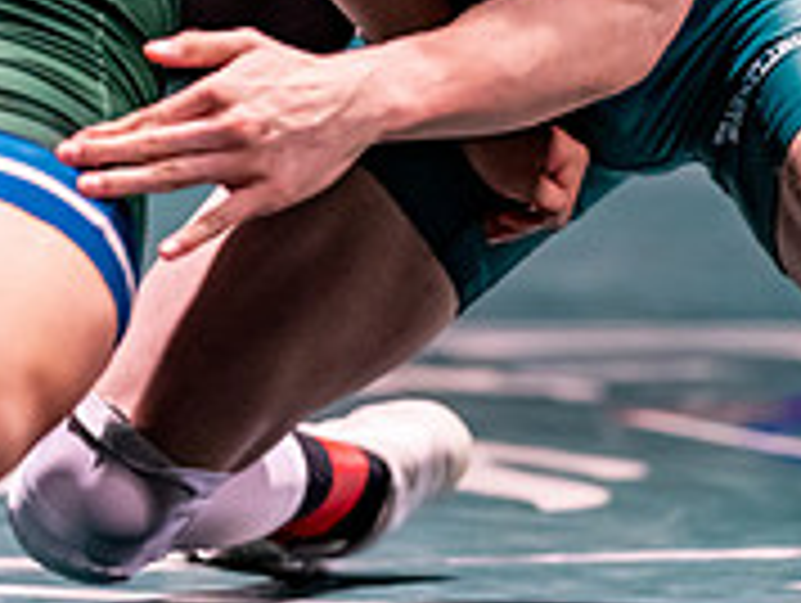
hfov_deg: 4.4
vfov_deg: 3.3
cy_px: -216
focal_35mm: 453
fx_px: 10496
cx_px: 504
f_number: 1.8
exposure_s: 1/640
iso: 2000
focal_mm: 135
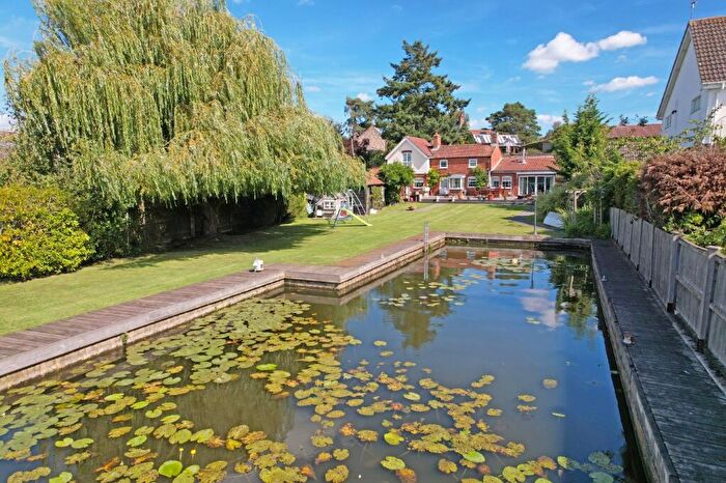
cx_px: 363
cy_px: 242
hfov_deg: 78.6
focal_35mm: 22
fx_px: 443
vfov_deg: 57.2
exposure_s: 1/200
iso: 100
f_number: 2.8
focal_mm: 8.38
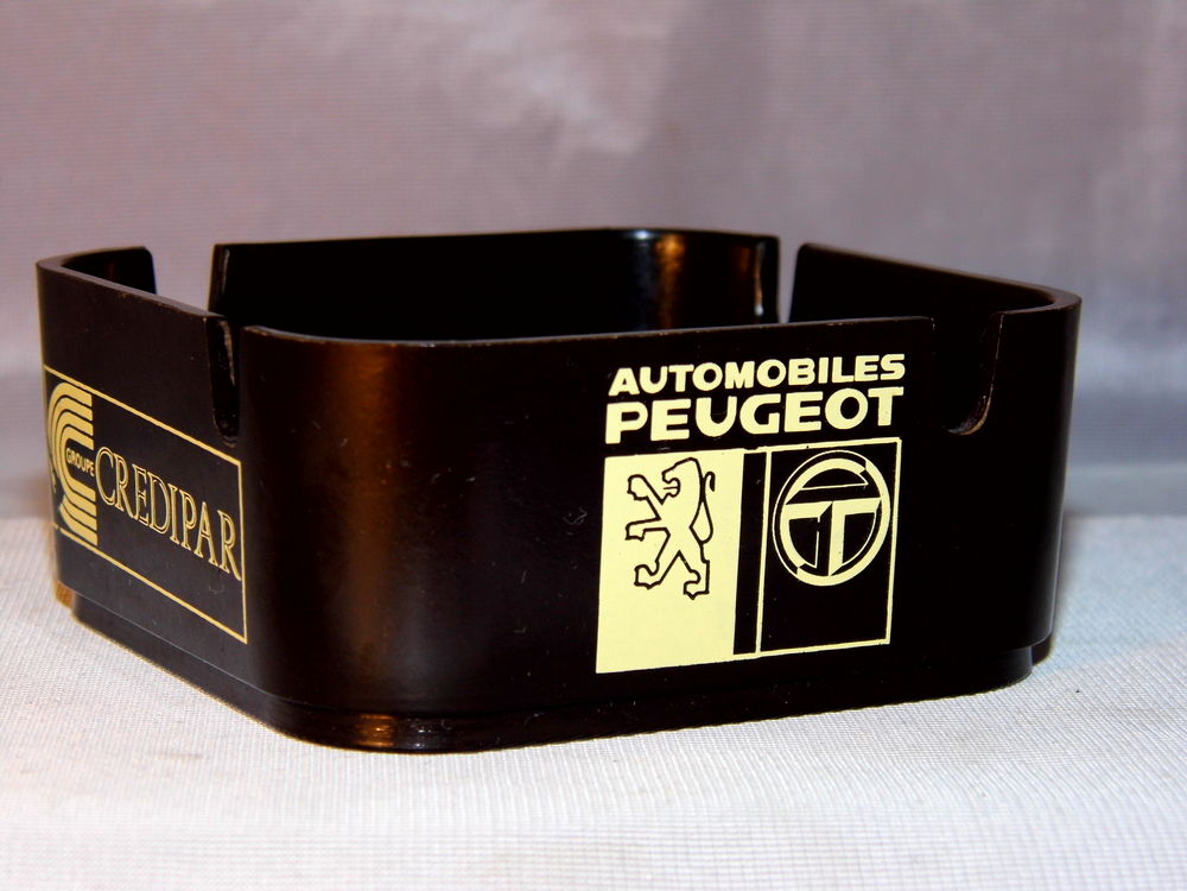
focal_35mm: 106
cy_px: 446
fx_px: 3635
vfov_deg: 14.0
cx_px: 594
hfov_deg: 18.5
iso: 100
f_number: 4.5
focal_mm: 19
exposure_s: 1/60
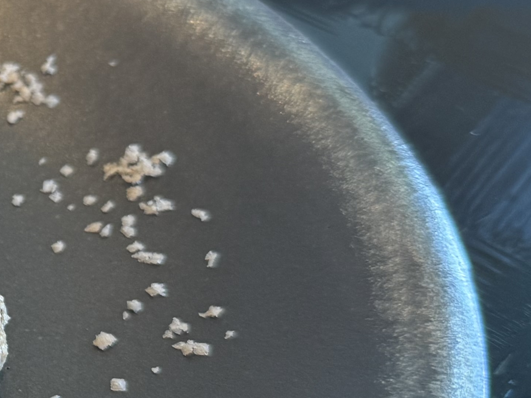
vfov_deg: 15.5
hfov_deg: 18.2
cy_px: 249
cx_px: -288
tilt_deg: -46.6
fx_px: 1457
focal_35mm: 95
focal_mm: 6.76
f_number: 1.78
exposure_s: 1/100
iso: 100
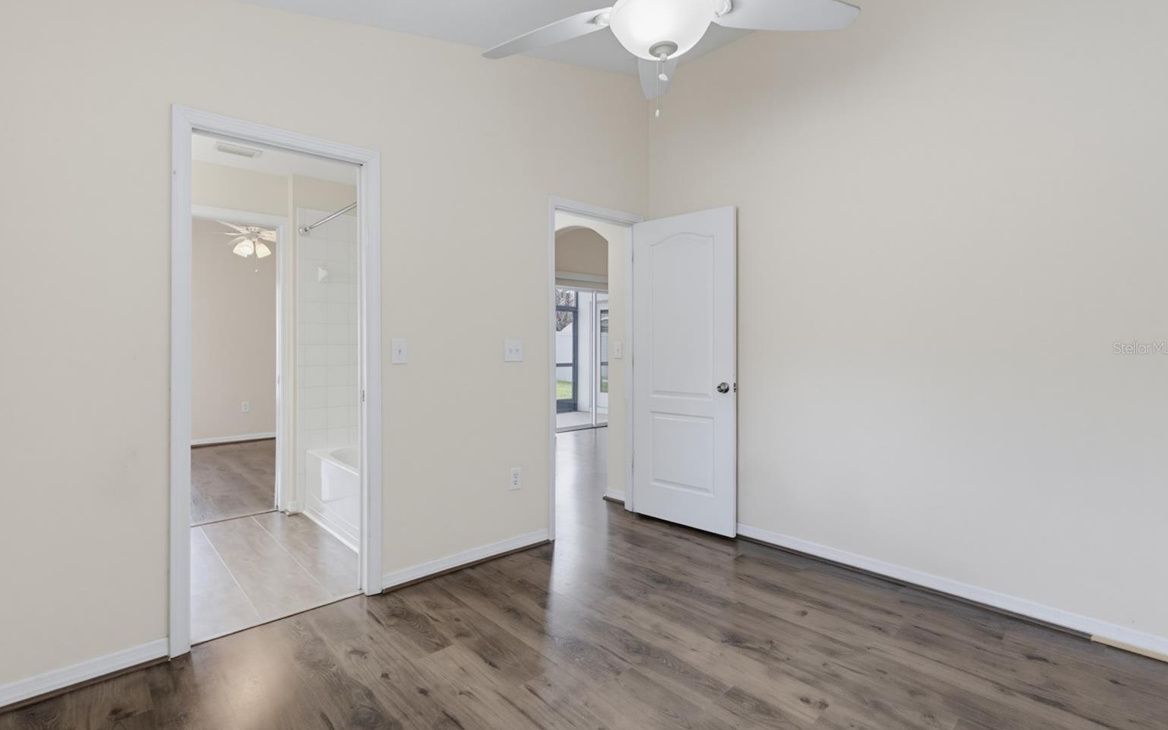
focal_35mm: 17
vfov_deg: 68.0
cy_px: 348
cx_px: 572
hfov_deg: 94.3
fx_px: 541
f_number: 10
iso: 1600
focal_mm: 16
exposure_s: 1/100
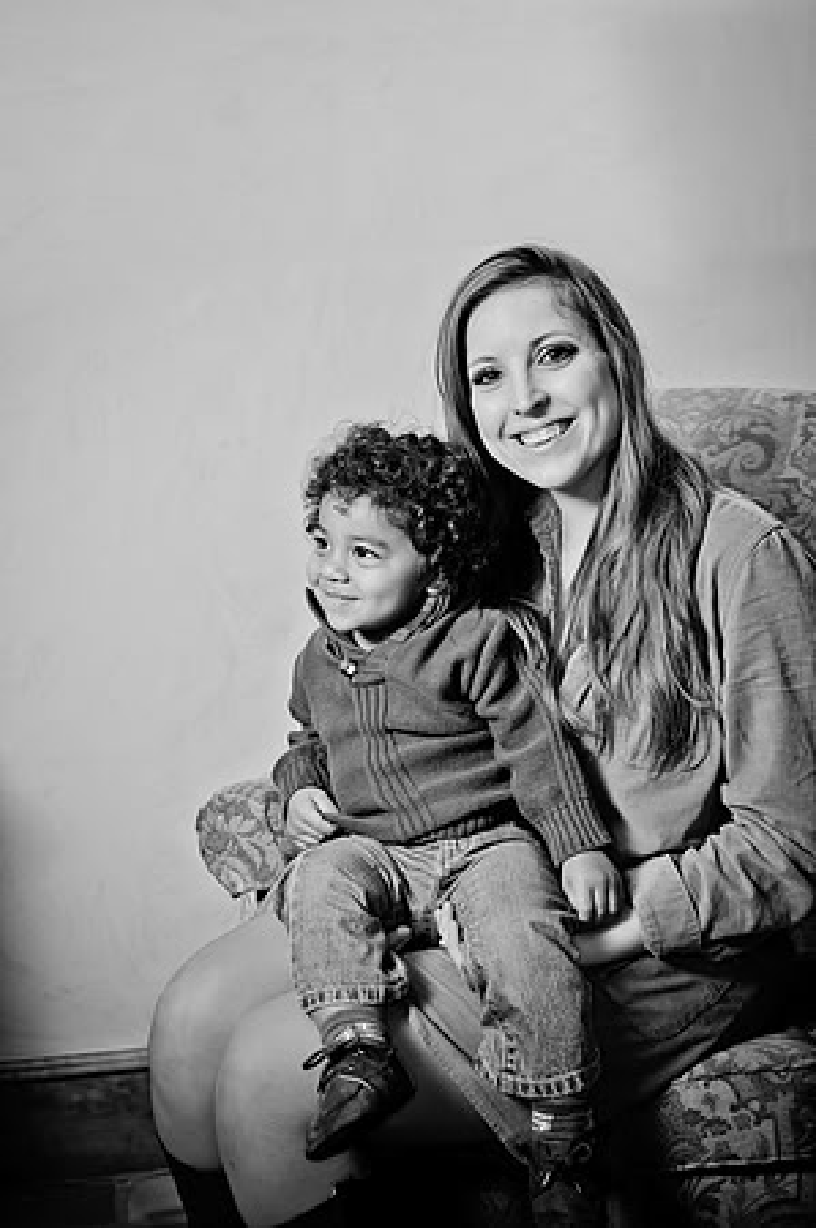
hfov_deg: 26.4
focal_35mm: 51
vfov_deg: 38.9
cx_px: 408
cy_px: 614
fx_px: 1738
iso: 200
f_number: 2.8
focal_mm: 34
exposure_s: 1/60
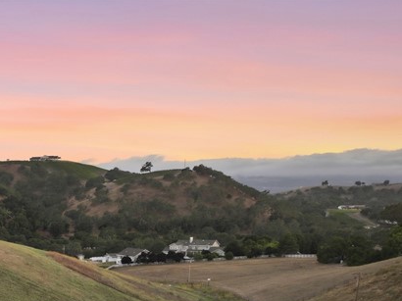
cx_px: -65
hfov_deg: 28.5
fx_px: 696
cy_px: 374
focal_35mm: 60
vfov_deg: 22.3
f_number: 2.8
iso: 230
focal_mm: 12.3
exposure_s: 1/100
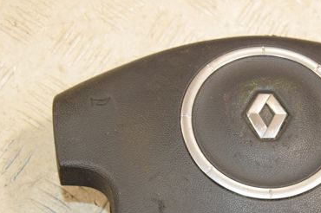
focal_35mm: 91
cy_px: 177
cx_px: 260
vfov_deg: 14.9
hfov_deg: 22.1
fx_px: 809
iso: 800
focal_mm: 35
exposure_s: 1/200
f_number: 6.3
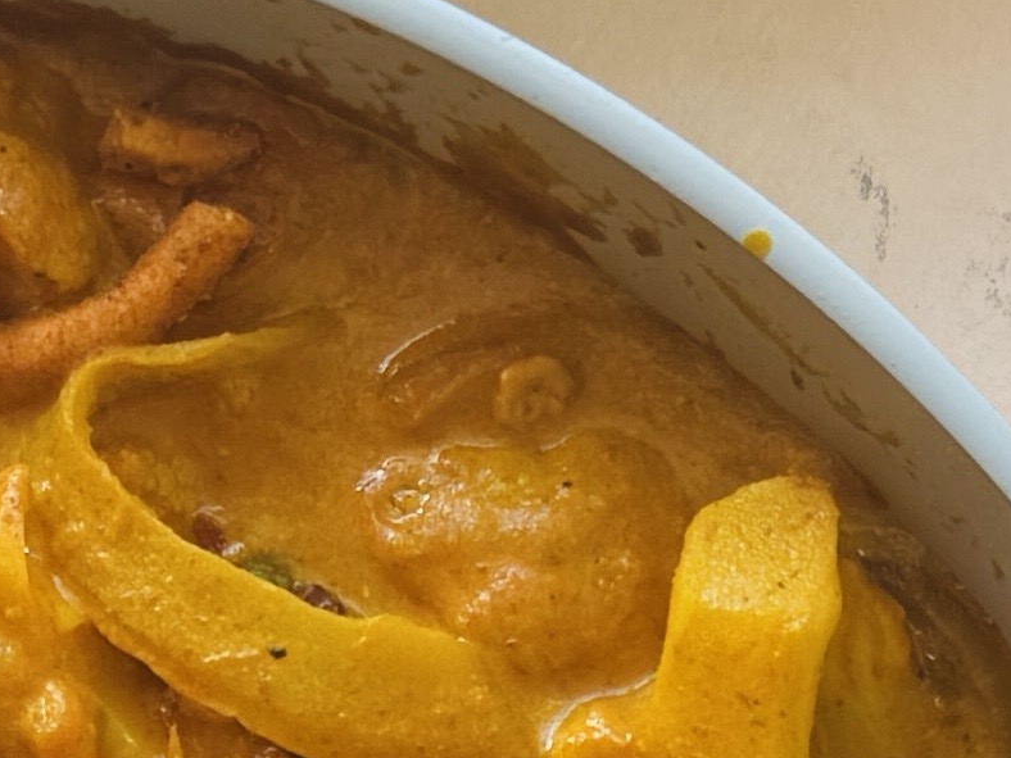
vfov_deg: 8.2
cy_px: 1381
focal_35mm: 174
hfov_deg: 11.4
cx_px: 389
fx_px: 5082
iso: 80
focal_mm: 6.76
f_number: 1.78
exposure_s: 1/217
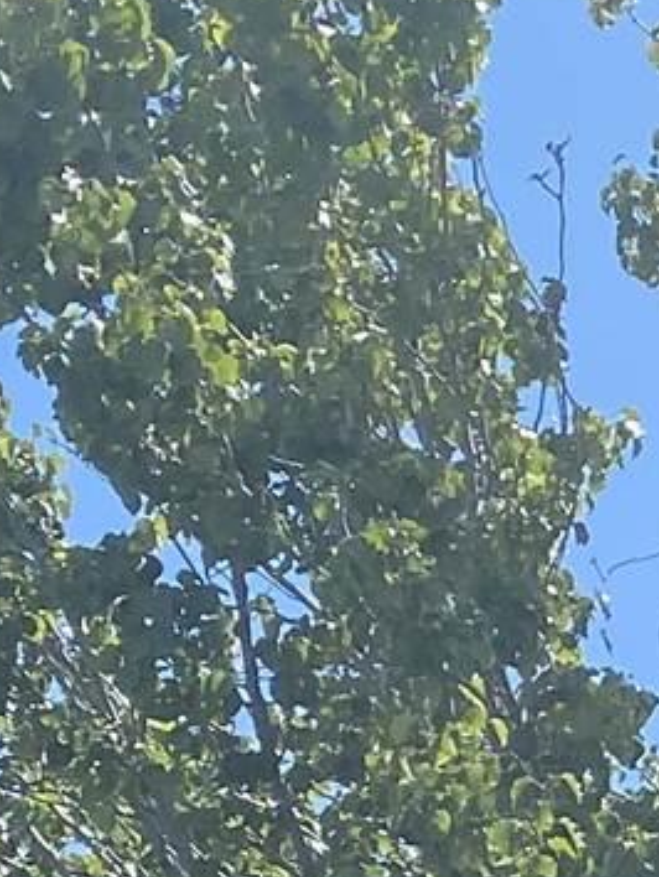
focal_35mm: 169
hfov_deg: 7.8
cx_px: 1905
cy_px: 2143
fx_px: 4285
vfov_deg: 10.1
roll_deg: -3.6
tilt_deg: +8.4
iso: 32
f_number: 1.8
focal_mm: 4.25
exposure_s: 1/1927
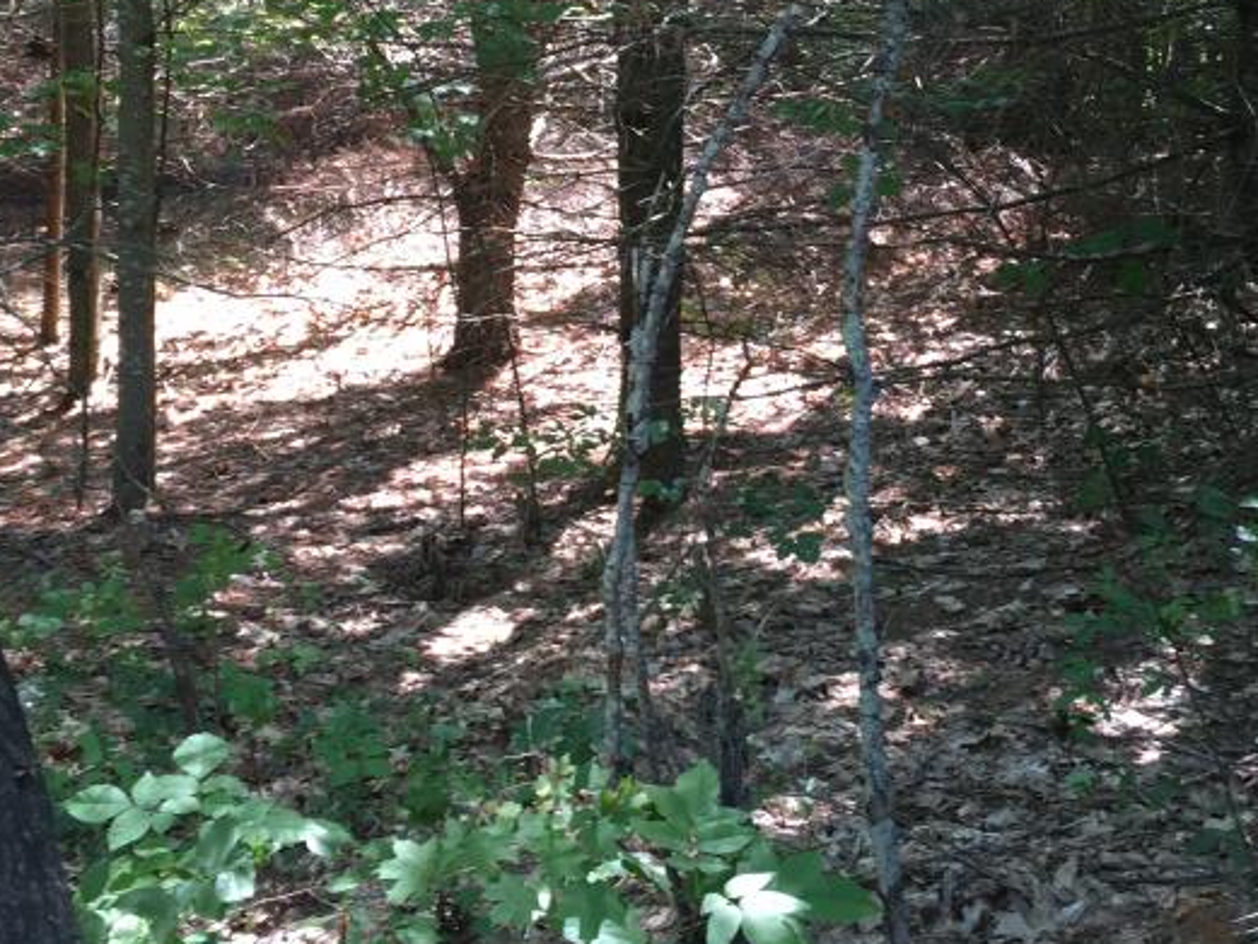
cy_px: 118
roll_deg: -1.5
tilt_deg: -7.5
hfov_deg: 33.8
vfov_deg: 25.0
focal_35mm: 57
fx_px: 2072
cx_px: 678
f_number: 2.2
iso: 32
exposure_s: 1/40
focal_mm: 4.15
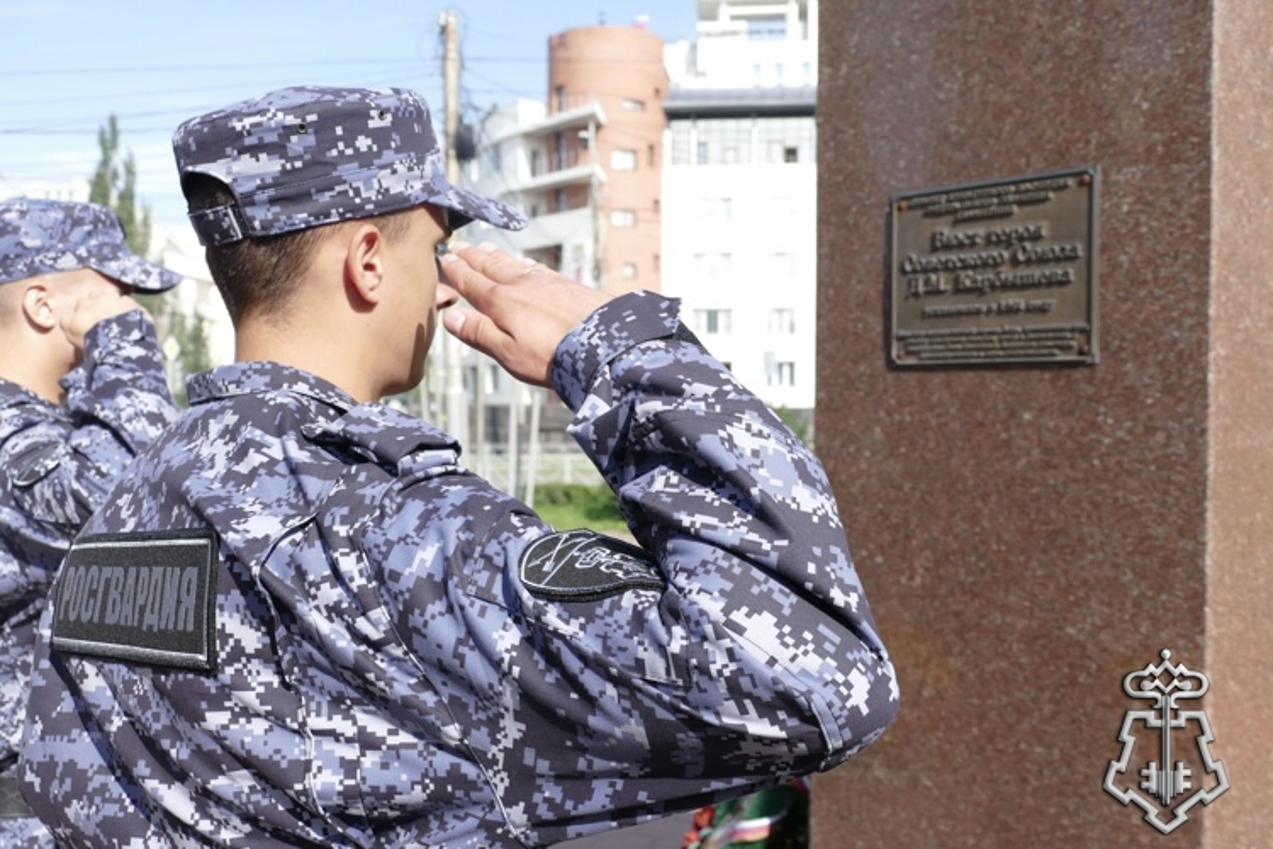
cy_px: 424
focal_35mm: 35
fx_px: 1238
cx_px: 636
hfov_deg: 54.4
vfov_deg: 37.9
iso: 125
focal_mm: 12.9
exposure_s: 1/1600
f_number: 3.1
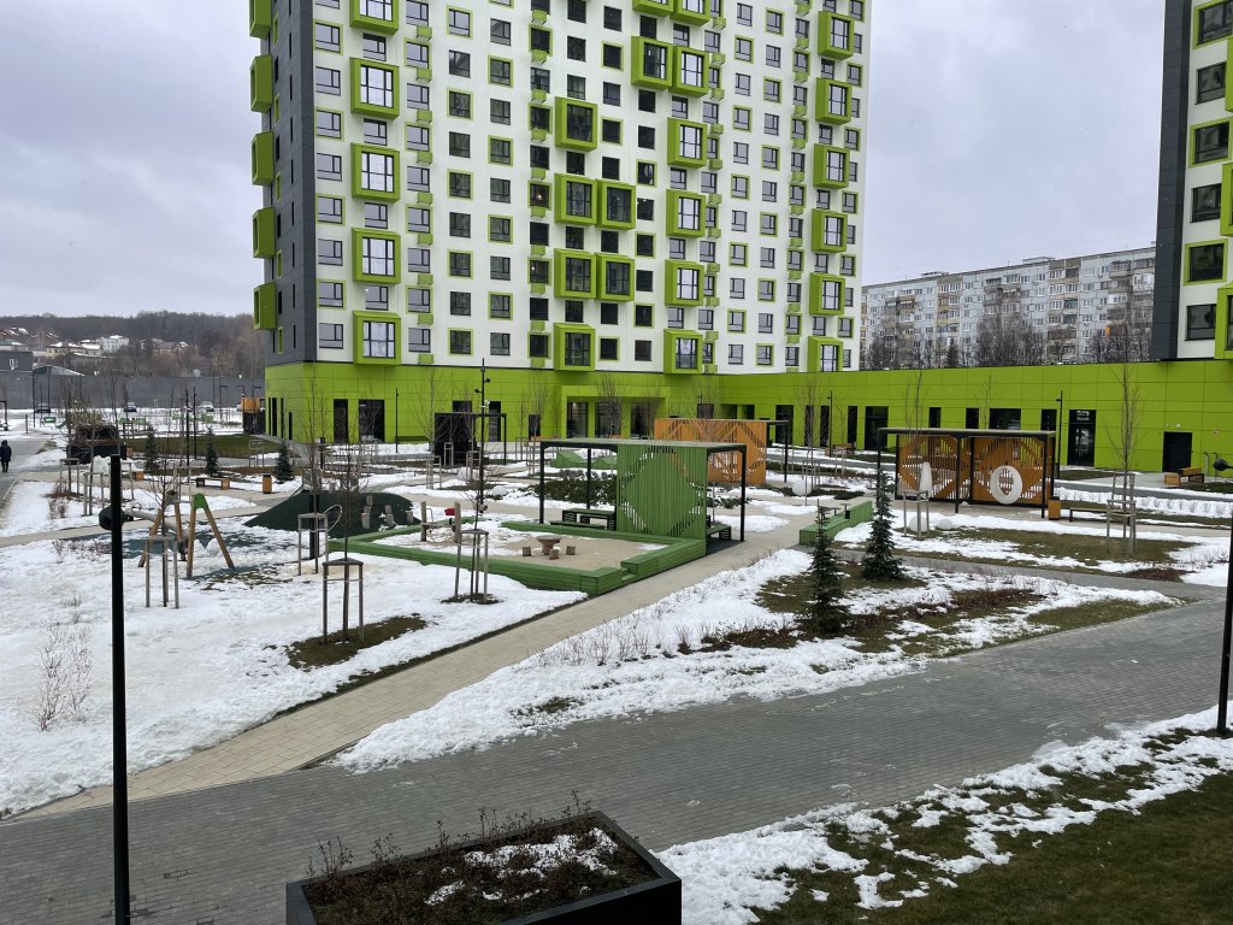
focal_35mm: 26
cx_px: 616
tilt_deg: -1.0
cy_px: 462
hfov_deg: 67.3
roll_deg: -2.0
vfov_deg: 53.1
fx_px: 926
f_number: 1.6
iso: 32
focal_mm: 4.2
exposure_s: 1/292
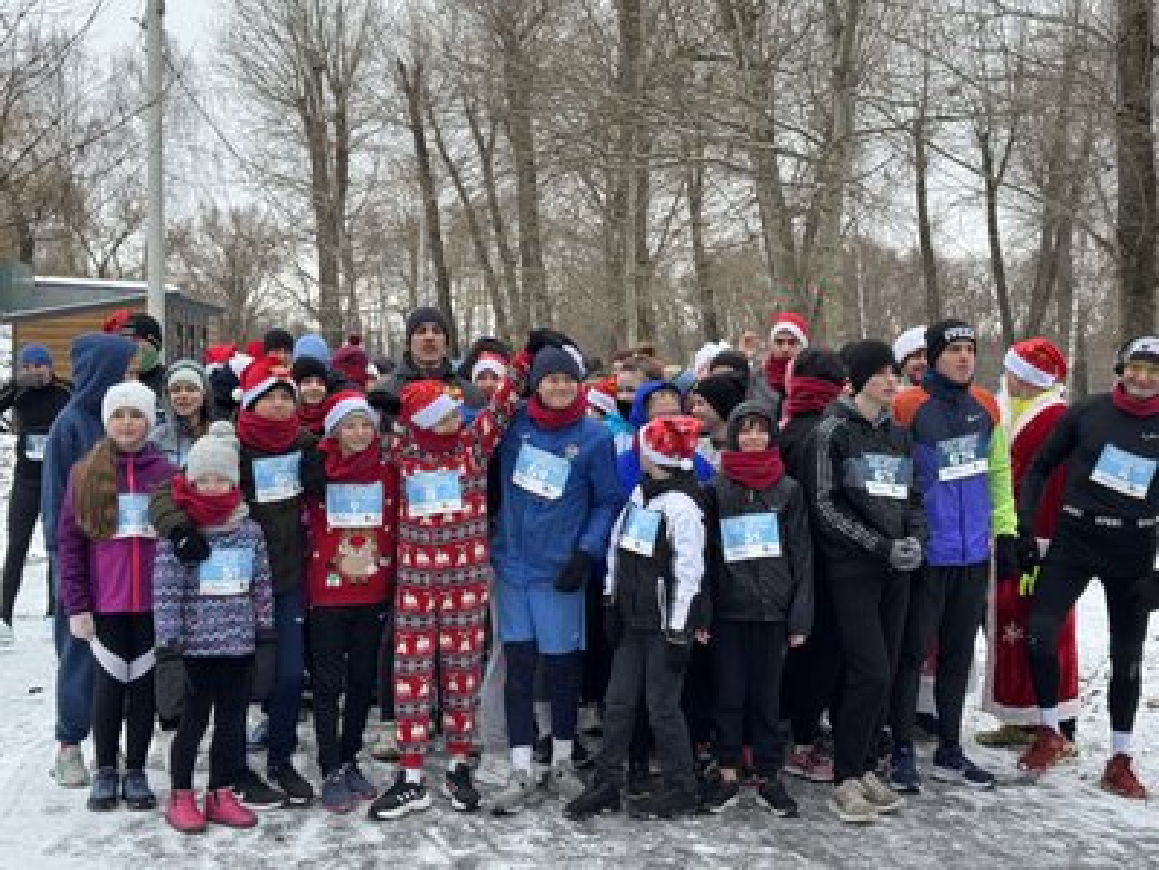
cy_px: 435
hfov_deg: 39.7
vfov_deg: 30.3
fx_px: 1607
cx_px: 580
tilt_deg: -2.4
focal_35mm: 48
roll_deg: -1.3
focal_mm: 6.76
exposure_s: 1/124
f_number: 1.78
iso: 50
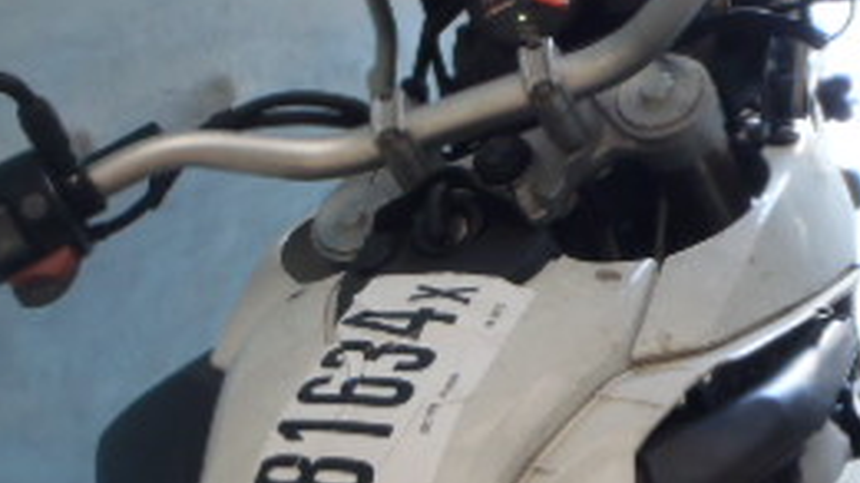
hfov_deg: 28.2
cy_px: 377
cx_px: 463
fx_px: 1710
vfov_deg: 16.0
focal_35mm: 75
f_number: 3.5
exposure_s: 1/15
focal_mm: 5
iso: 200
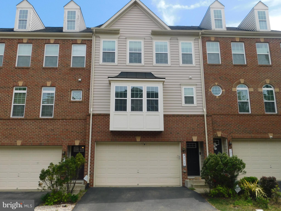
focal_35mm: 30
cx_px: 140
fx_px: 244
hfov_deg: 60.0
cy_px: 106
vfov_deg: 46.8
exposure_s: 1/1000
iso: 125
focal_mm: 5.3
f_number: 3.2
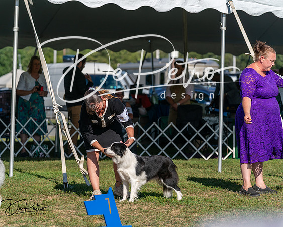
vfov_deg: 10.8
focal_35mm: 143
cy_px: 114
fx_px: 1198
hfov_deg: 13.5
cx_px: 142
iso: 100
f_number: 4.5
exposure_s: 1/1250
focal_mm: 127
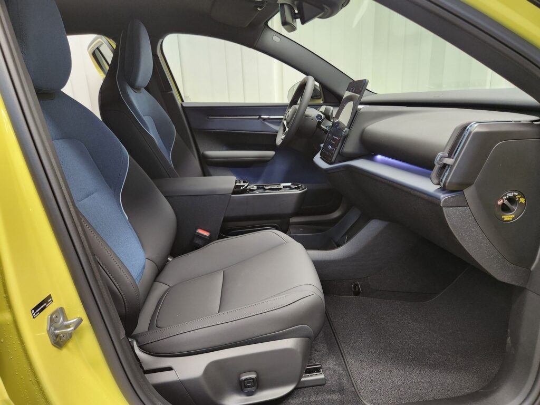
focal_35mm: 23
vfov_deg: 58.9
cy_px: 202
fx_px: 359
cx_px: 270
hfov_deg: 73.9
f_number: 1.8
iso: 500
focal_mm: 5.4
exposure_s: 1/100
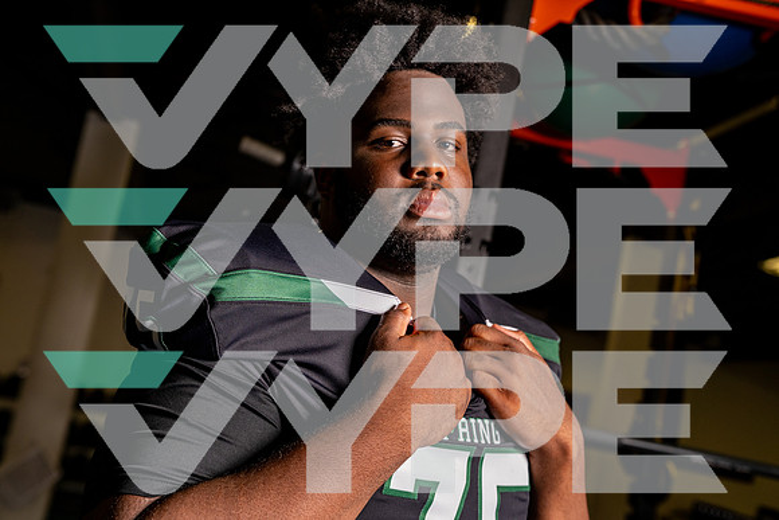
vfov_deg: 27.5
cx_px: 390
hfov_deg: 40.3
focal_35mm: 49
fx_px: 1061
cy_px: 260
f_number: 4.5
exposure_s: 1/500
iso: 320
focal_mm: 49
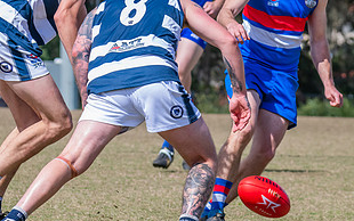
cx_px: 212
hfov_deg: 5.2
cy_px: 48
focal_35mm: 406
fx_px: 3918
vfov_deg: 3.2
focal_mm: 170
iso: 800
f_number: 8
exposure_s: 1/2000
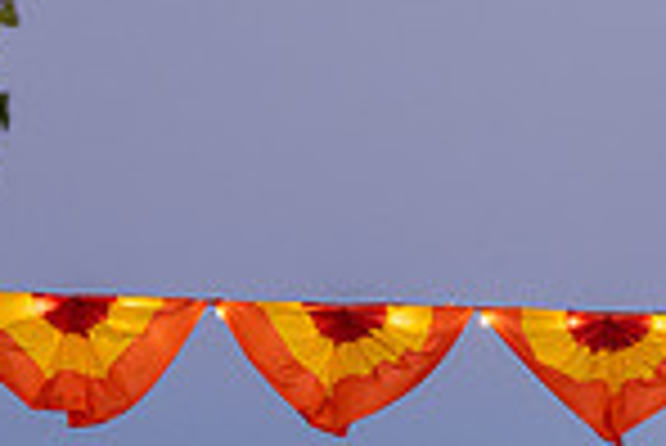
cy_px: 683
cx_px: 630
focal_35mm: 293
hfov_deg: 7.0
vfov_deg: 4.7
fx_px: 5426
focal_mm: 75
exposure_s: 1/50
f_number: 8
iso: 2000
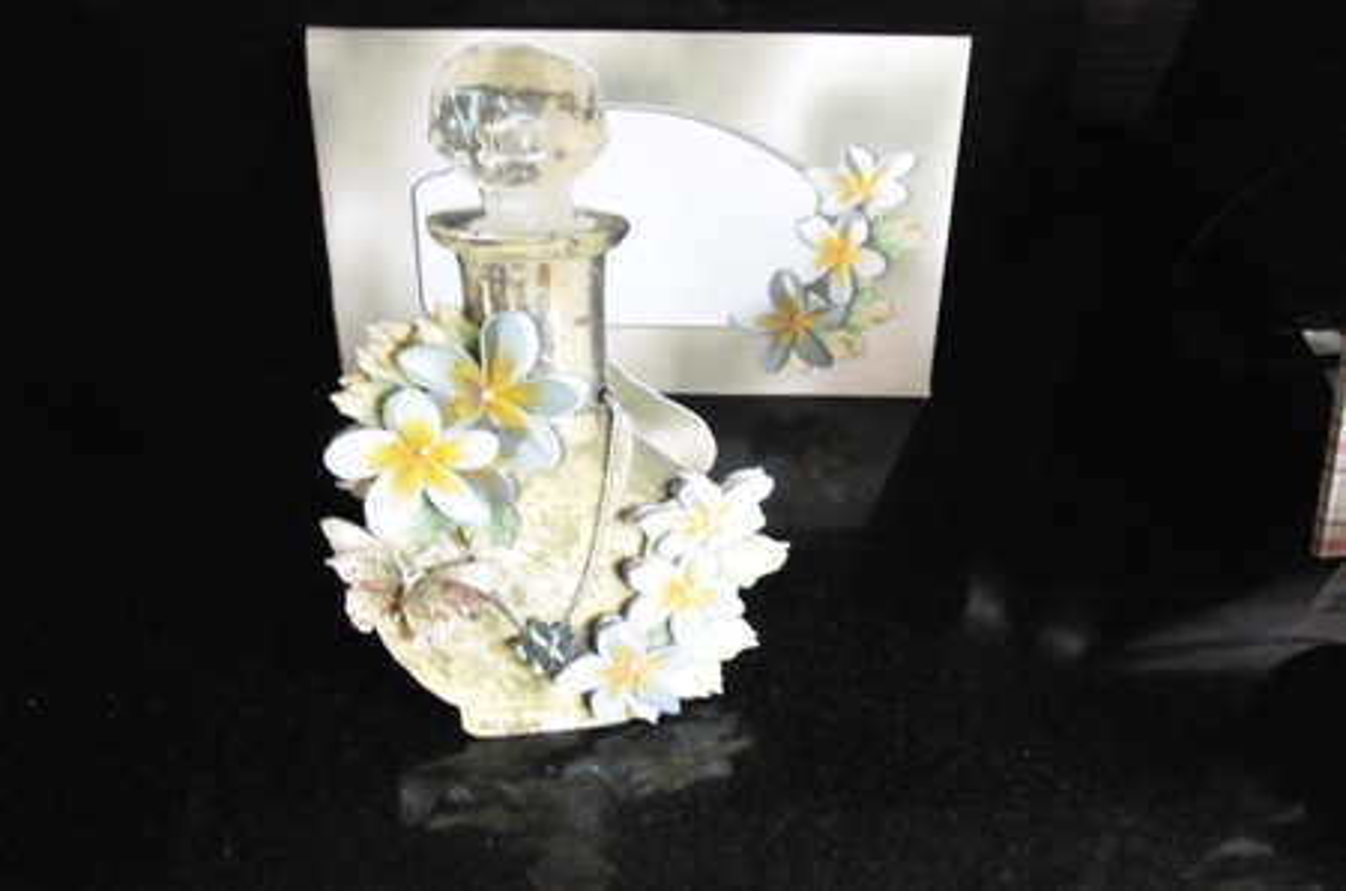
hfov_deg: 57.3
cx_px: 673
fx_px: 1231
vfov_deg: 39.8
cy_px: 446
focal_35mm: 33
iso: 3200
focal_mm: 22
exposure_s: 1/13
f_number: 10
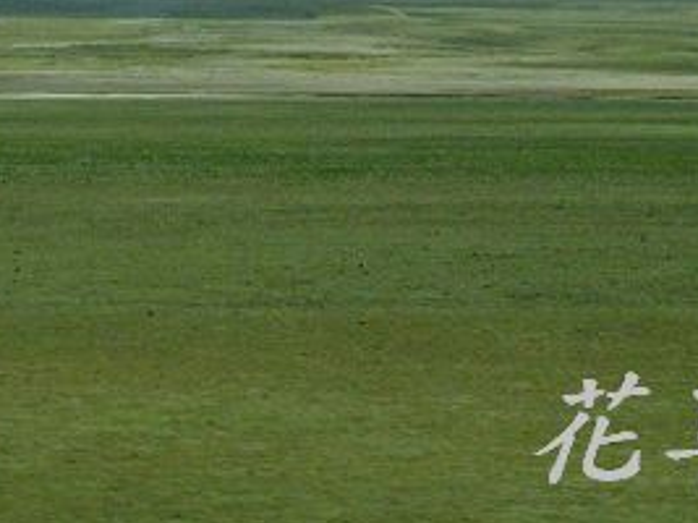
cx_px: 222
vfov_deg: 6.8
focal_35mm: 216
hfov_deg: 9.2
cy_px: -58
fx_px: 4353
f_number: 9.8
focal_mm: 12
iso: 80
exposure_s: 1/180
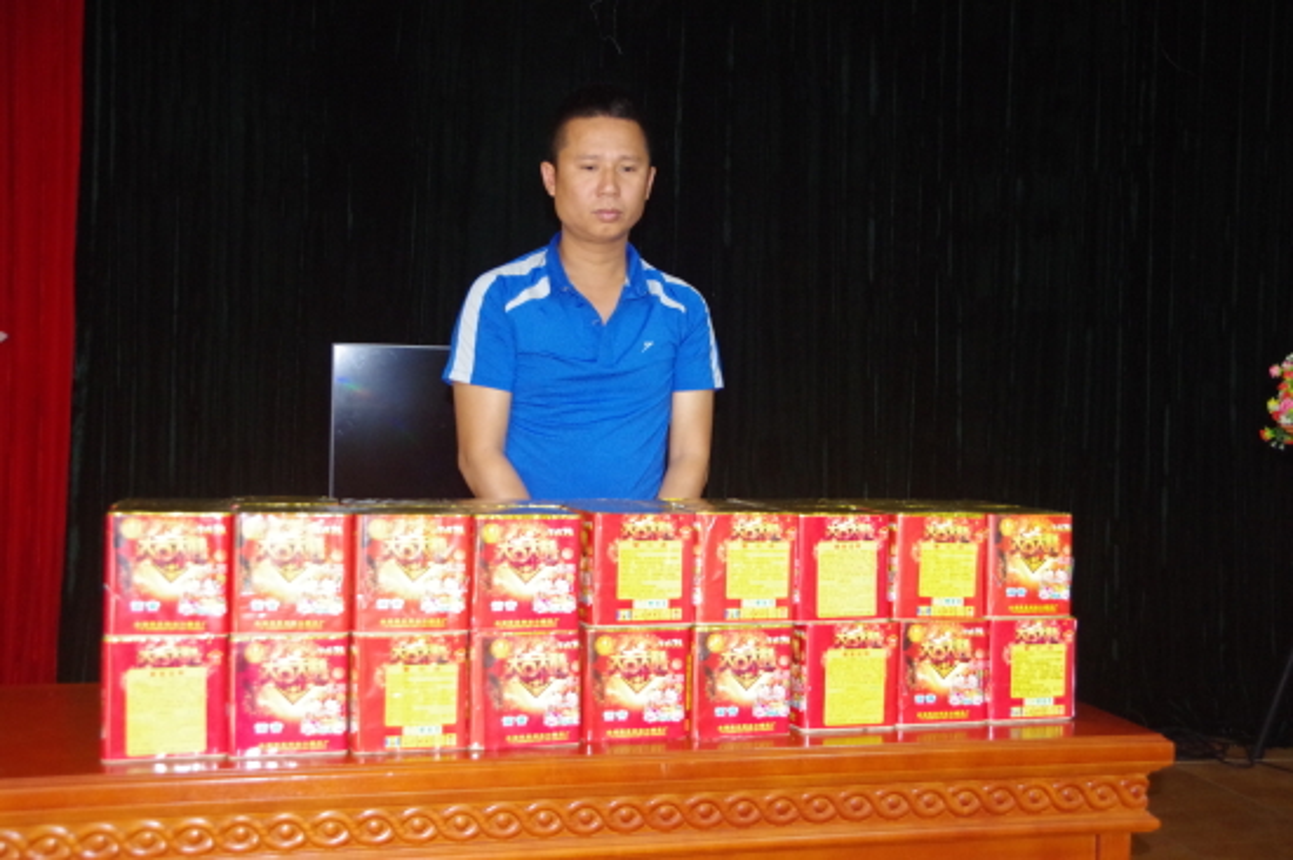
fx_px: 1508
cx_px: 646
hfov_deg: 46.4
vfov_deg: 31.9
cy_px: 430
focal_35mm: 42
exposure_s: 1/60
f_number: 4
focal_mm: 28
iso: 3200
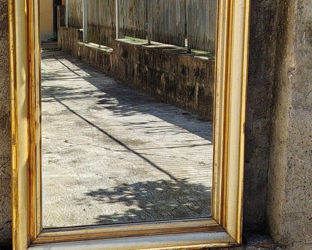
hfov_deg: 24.4
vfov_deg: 19.6
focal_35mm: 78
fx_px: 720
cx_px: 139
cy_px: 76
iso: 100
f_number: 1.75
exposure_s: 1/775
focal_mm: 5.25
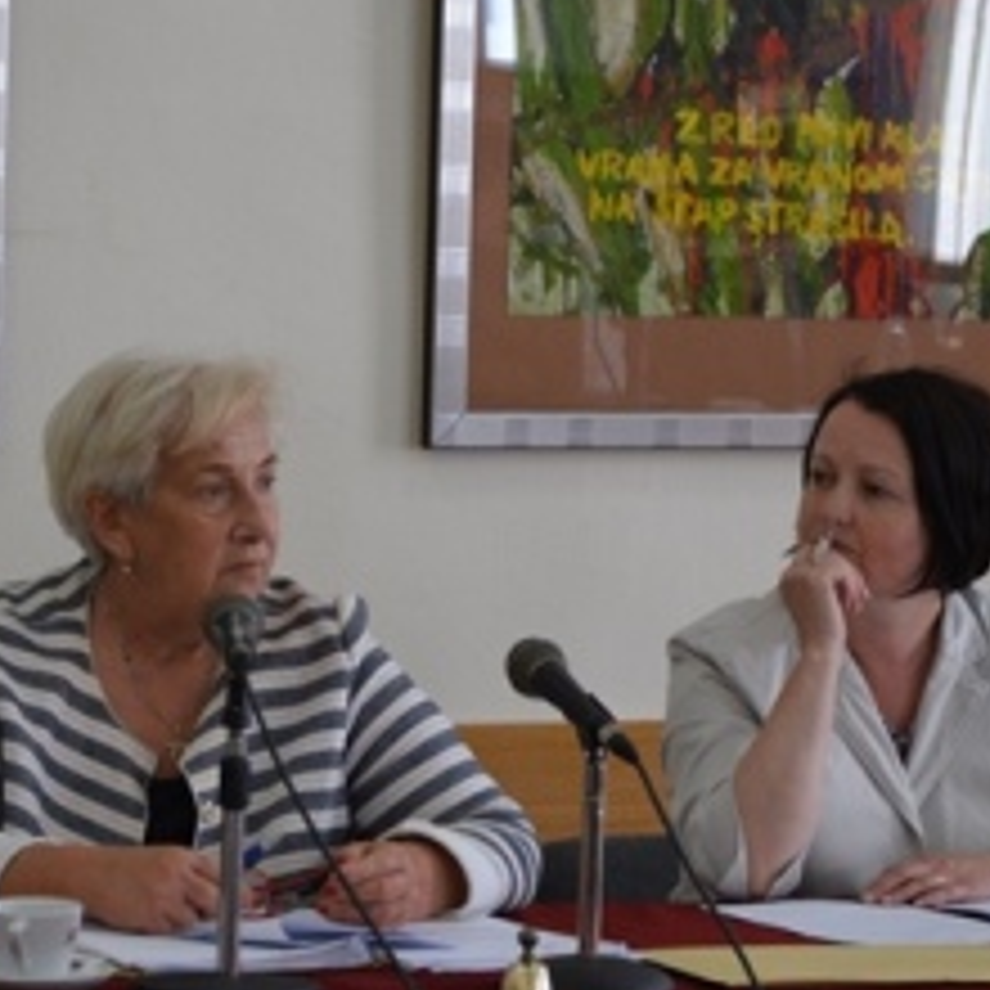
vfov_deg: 6.4
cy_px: 513
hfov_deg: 6.4
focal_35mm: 274
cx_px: 549
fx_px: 8866
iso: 500
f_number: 5.3
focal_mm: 80
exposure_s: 1/60
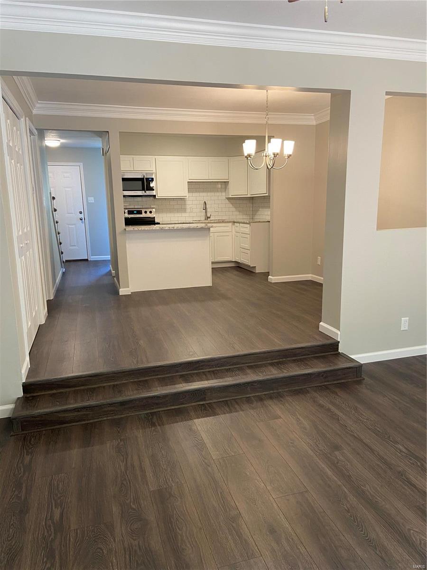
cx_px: 214
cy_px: 285
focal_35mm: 26
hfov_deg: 53.1
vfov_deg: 67.3
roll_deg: +1.6
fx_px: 428
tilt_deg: -9.1
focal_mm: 4.25
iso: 125
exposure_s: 1/60
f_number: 1.8
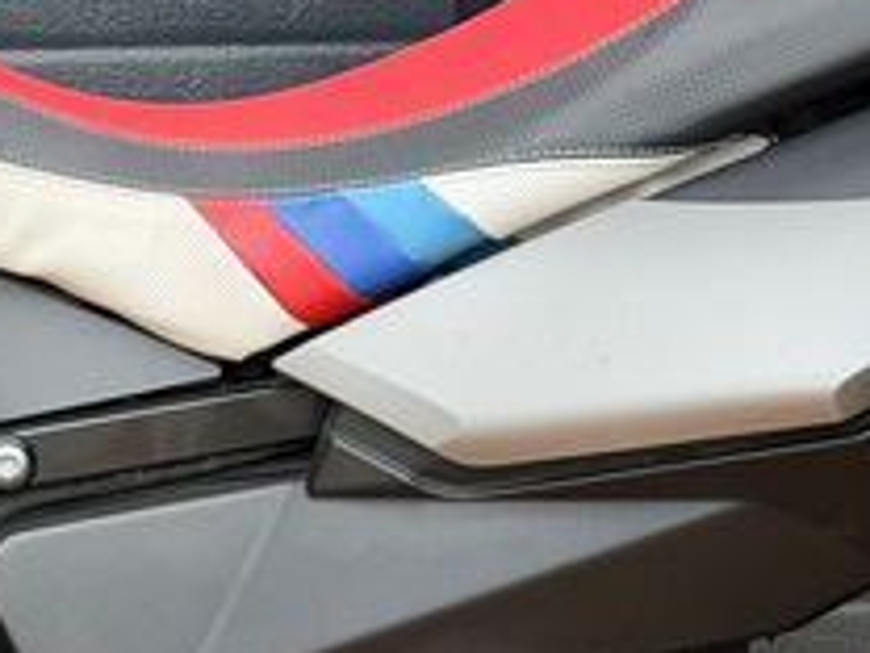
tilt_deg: -14.8
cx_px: -360
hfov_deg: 12.8
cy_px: 804
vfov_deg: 9.9
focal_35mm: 148
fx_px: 3720
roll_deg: +1.5
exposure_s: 1/400
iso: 80
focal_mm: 6.76
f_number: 1.78
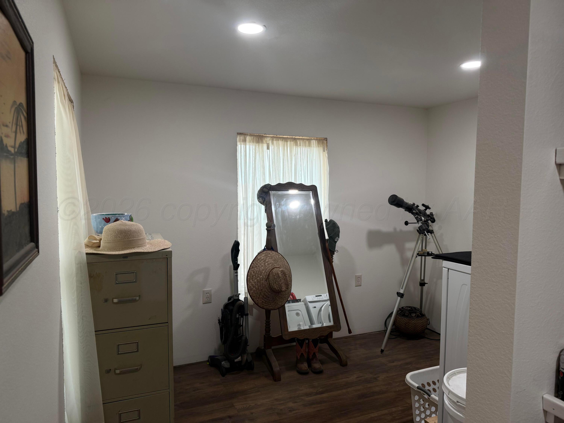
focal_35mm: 24
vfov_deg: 56.8
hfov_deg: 71.6
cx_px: 282
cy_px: 212
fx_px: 391
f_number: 1.78
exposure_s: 1/120
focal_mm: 6.76
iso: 125
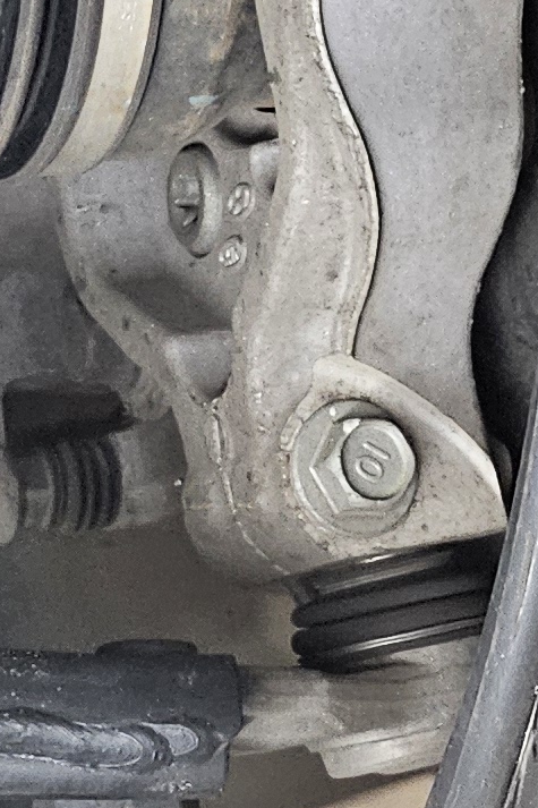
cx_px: 408
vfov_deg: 14.6
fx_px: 3140
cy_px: 231
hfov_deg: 9.8
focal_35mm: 140
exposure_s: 1/120
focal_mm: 5
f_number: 1.8
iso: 1000
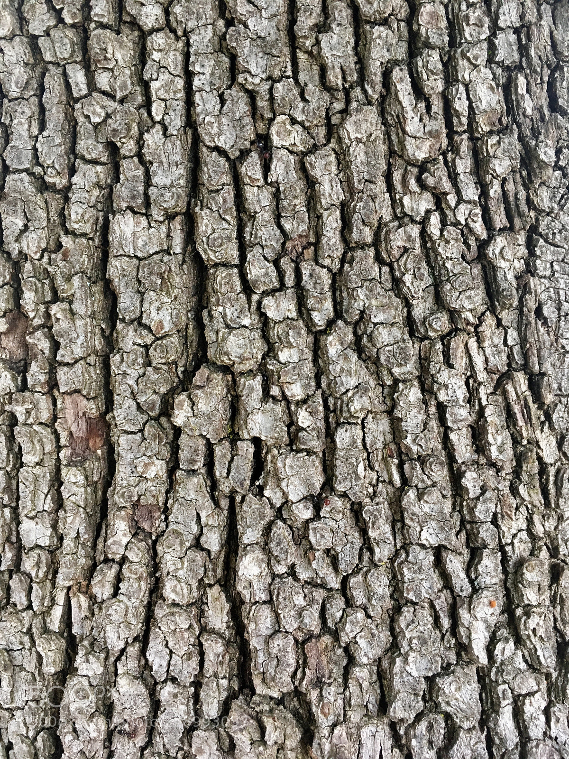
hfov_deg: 48.2
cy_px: 380
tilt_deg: -13.9
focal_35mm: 29
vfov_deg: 61.7
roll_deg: -0.5
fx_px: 636
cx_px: 284
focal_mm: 4.15
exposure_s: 1/33
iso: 50
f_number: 2.2
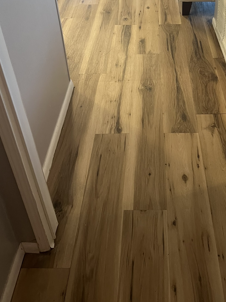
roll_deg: +3.5
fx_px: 357
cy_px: 67
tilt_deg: -33.0
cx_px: 144
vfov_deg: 43.9
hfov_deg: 34.9
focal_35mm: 41
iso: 250
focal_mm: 5.7
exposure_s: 1/60
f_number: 1.5
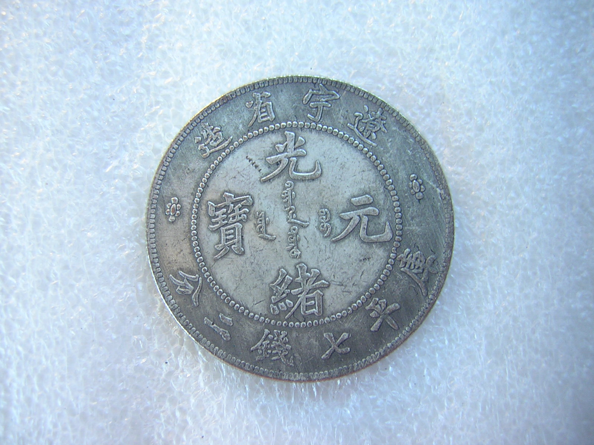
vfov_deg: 39.7
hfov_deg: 51.4
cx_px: 297
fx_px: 618
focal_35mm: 36
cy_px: 222
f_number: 2.6
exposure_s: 1/16.4
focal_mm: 4.7
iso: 50
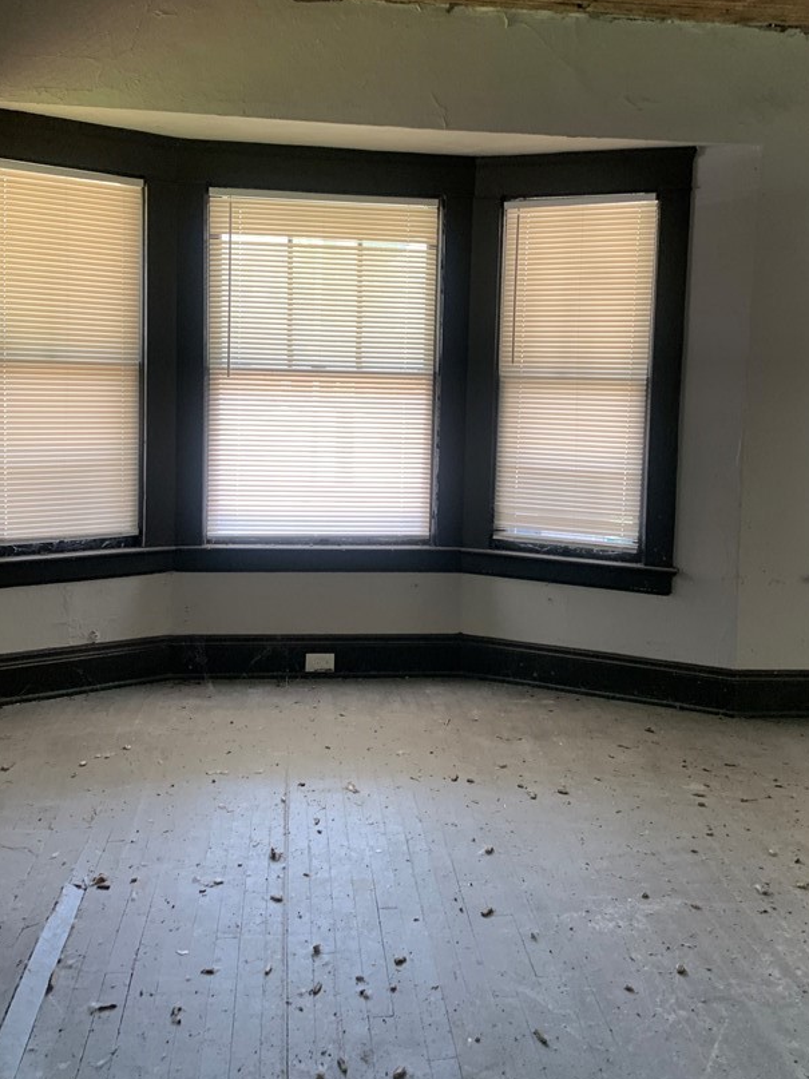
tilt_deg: -2.8
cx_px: 398
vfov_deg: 55.1
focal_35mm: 33
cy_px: 445
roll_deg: -2.9
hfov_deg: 42.9
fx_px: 1029
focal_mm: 4.25
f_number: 1.8
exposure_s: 1/61
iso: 100
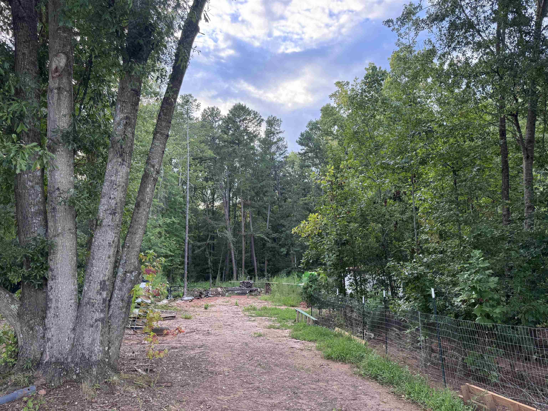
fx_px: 380
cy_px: 206
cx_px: 274
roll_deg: -0.4
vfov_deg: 56.8
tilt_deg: +7.2
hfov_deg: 71.6
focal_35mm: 24
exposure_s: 1/165
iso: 100
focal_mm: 6.76
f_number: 1.78
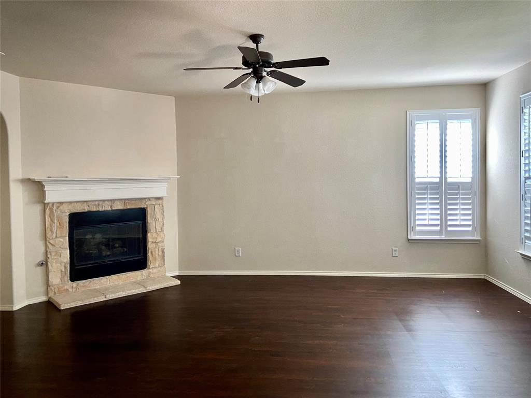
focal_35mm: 26
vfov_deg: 53.1
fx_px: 399
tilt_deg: -2.1
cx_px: 266
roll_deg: +1.9
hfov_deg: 67.3
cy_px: 199
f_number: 1.8
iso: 200
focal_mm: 4.25
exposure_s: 1/60
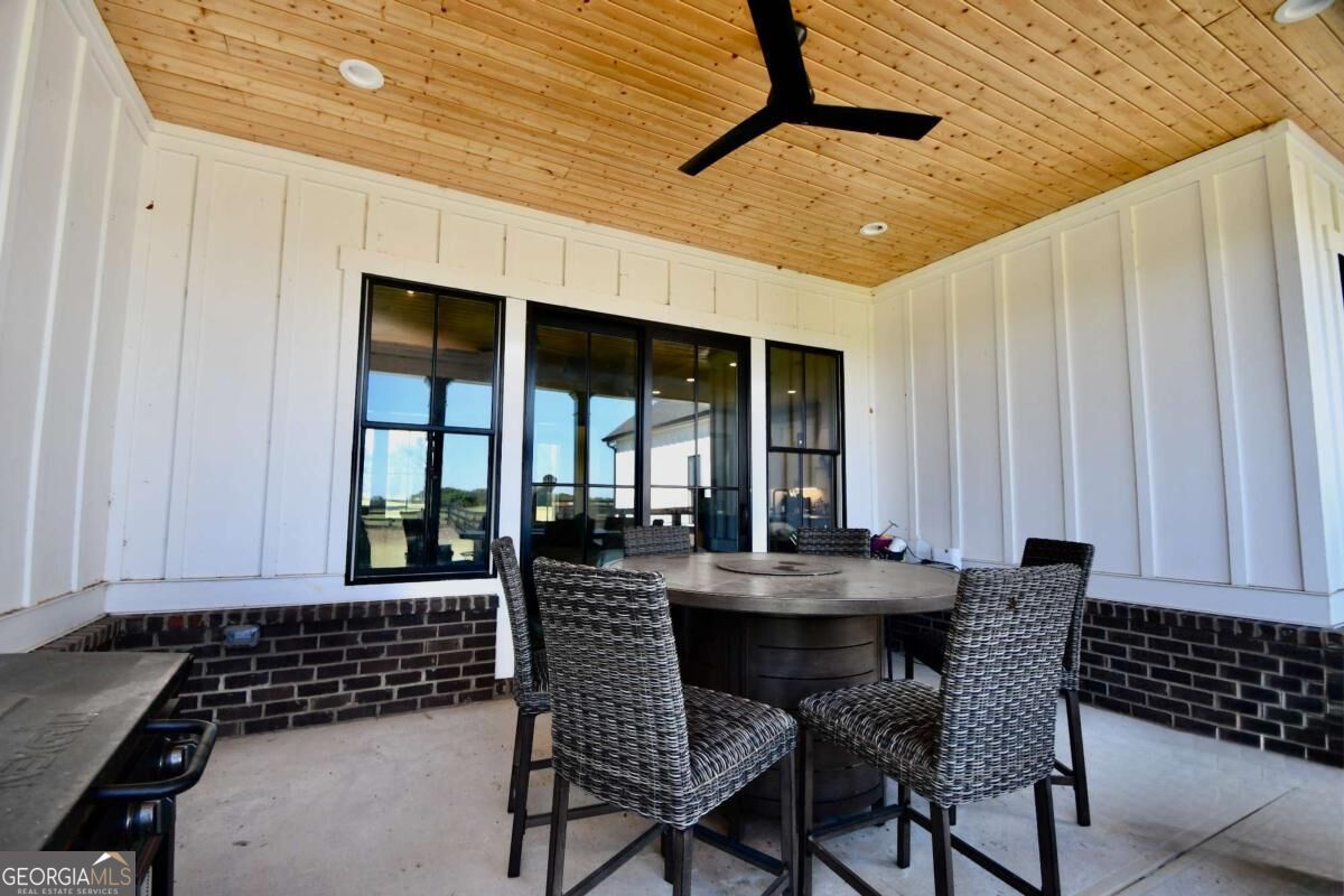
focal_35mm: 15
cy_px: 448
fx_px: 560
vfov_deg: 77.3
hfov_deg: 100.4
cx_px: 672
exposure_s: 1/100
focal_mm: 10
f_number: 5
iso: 200
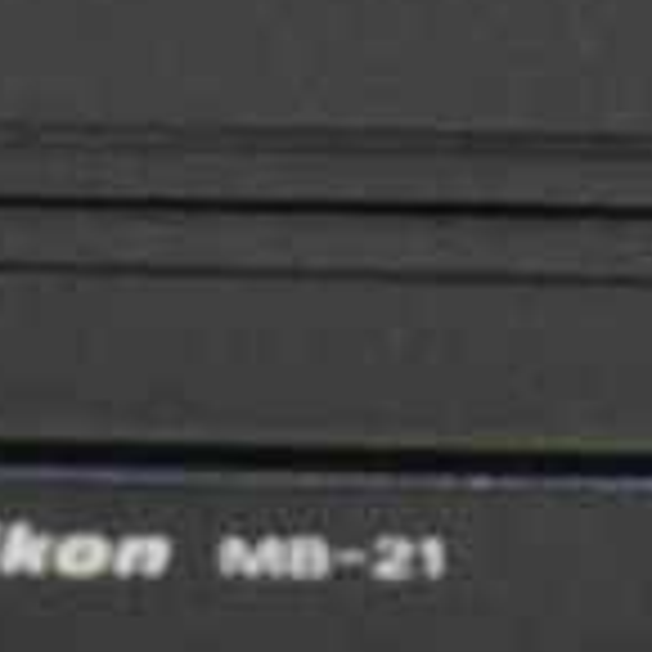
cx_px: -67
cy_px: -715
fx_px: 8119
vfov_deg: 4.5
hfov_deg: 4.6
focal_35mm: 381
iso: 3600
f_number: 7.1
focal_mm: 36
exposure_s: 1/160
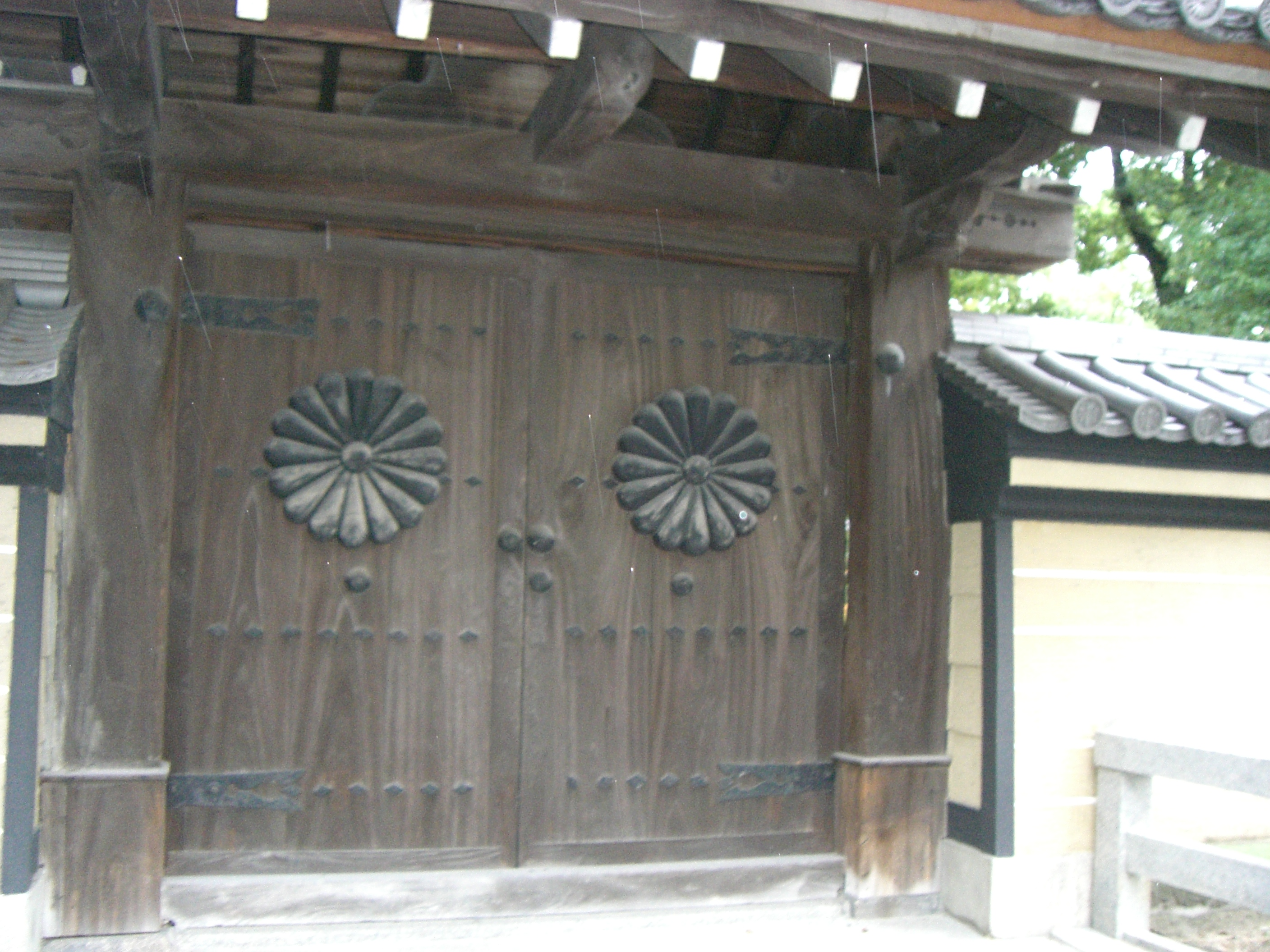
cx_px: 635
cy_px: 476
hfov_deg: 49.0
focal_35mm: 38
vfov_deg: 37.7
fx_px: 1394
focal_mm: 6.2
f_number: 2.7
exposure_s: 1/60
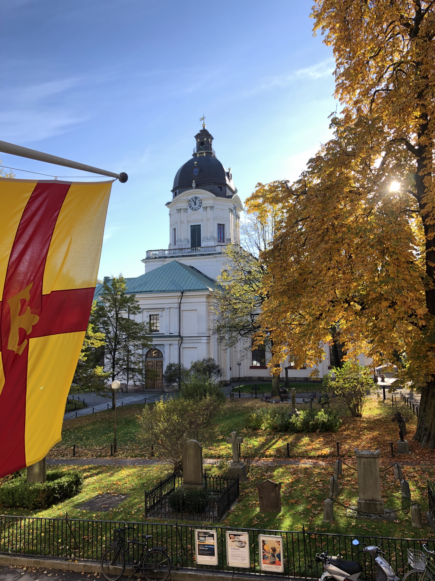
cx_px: 218
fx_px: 469
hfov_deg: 49.7
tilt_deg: +6.1
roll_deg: +0.8
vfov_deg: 63.4
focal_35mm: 28
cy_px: 290
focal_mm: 3.99
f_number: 1.8
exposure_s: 1/216
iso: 20
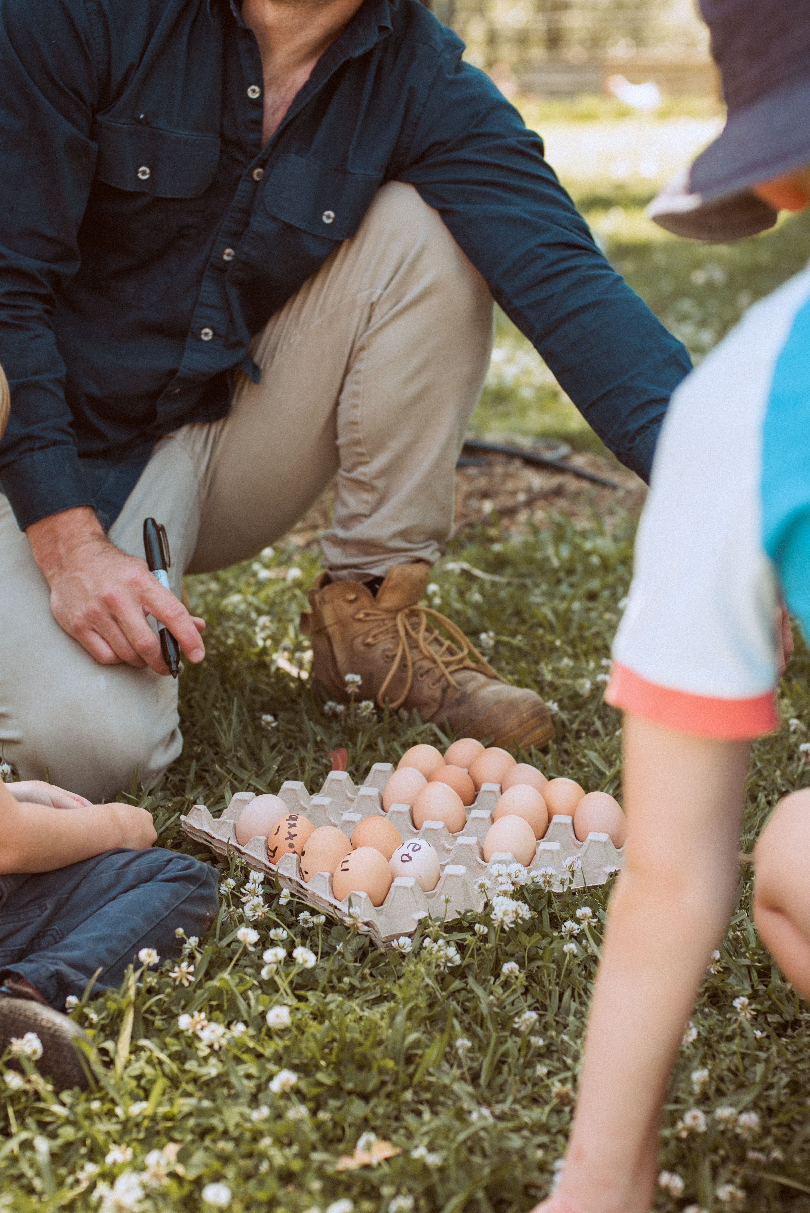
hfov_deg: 21.6
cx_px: 362
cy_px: 710
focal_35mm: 63
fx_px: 2124
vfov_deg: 31.8
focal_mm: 50
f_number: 3.5
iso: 80
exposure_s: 1/320
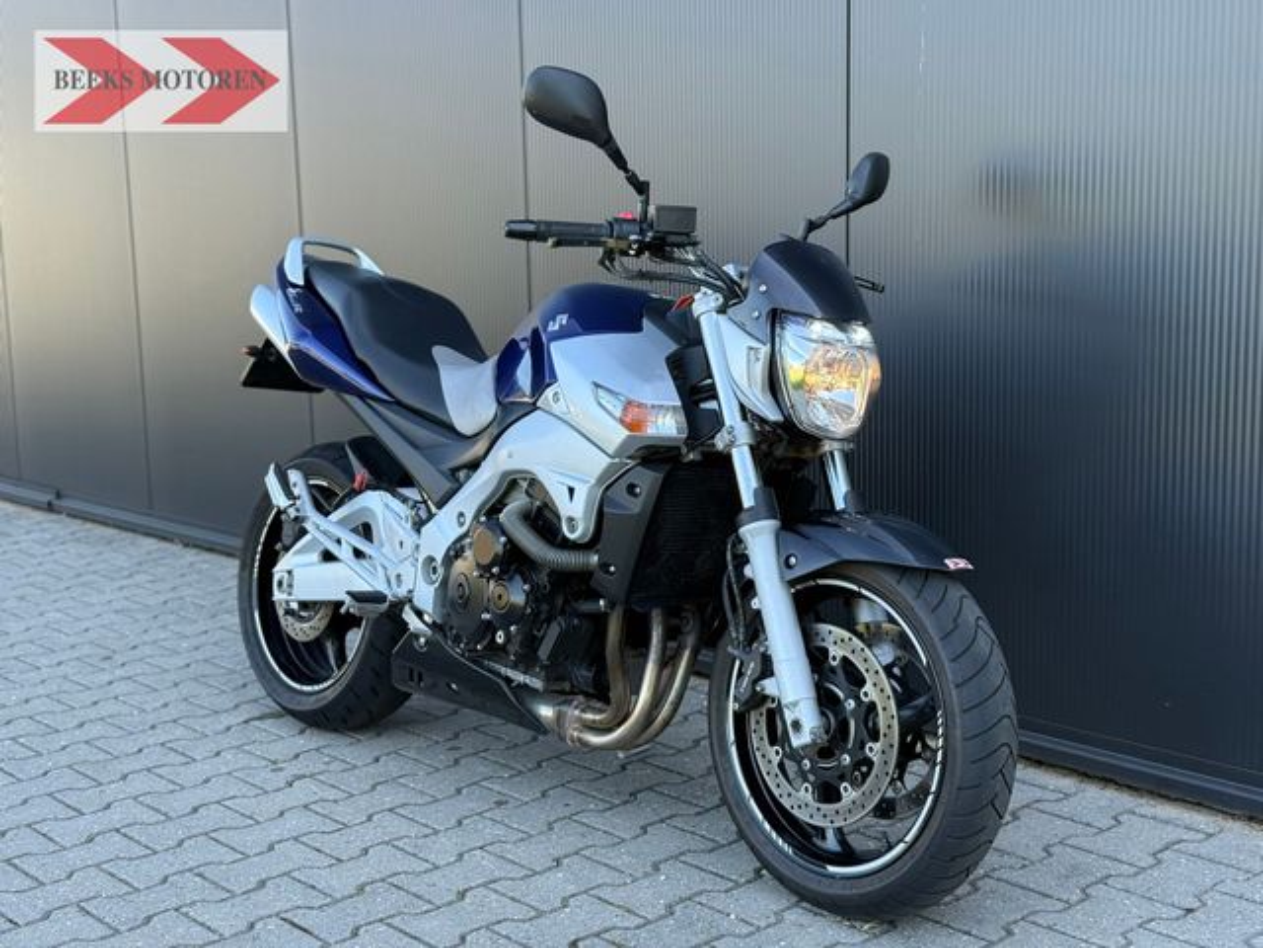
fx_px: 1751
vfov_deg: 30.3
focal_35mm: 48
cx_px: 632
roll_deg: +1.2
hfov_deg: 39.7
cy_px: 474
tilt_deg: -7.8
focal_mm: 6.76
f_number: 1.78
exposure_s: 1/342
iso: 80
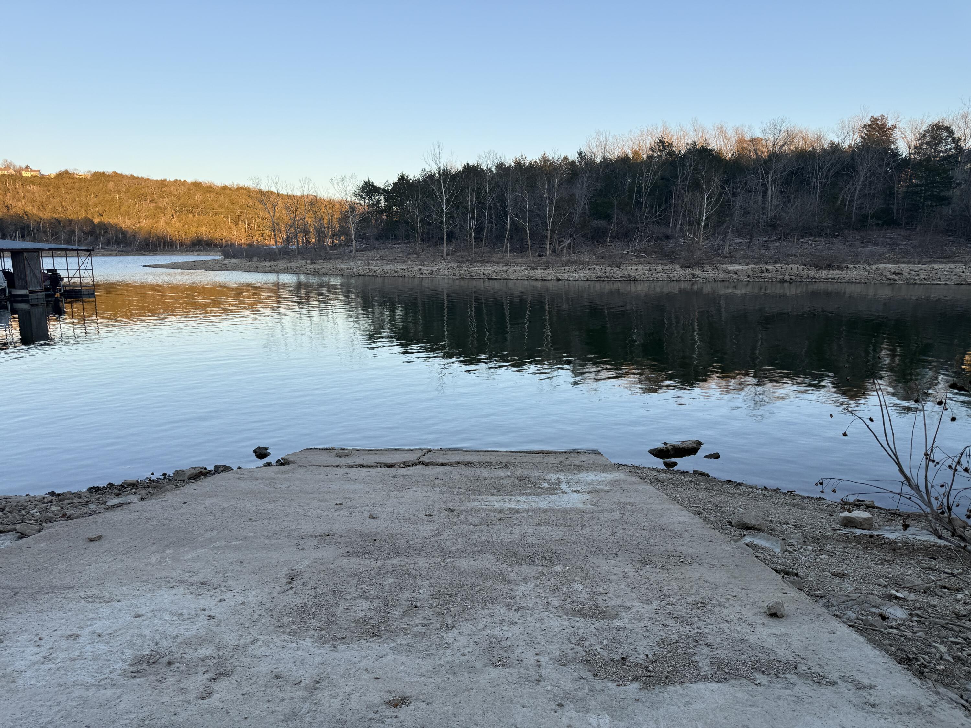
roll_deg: +0.2
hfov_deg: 71.6
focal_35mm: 24
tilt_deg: -9.6
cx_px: 486
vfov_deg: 56.8
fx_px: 673
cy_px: 364
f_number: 1.78
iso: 80
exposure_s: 1/742
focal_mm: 6.76
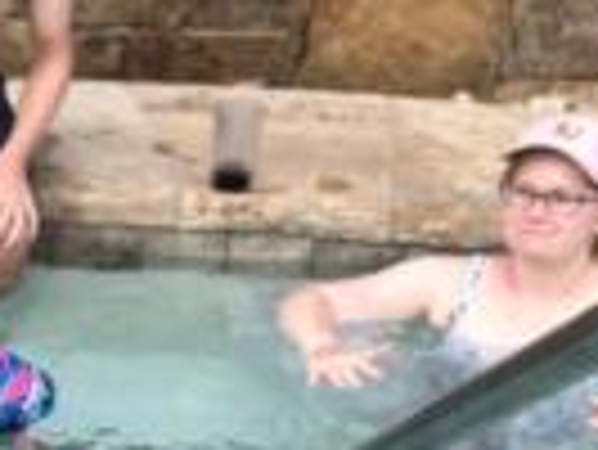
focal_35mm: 125
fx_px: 2161
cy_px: 387
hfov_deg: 14.0
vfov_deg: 11.8
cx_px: -486
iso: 40
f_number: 1.6
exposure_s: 1/121
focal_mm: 5.1
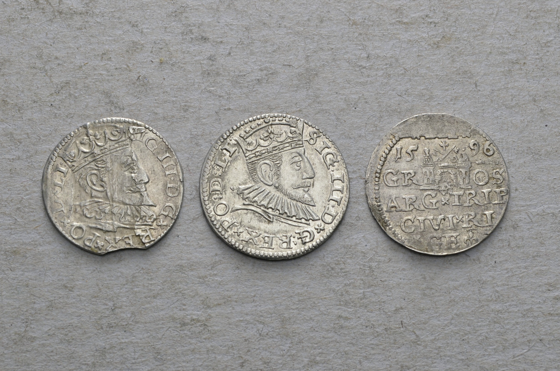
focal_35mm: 82
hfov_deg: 24.7
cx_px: 280
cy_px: 186
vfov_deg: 16.5
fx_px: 1281
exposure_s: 1/200
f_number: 14
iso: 400
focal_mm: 55
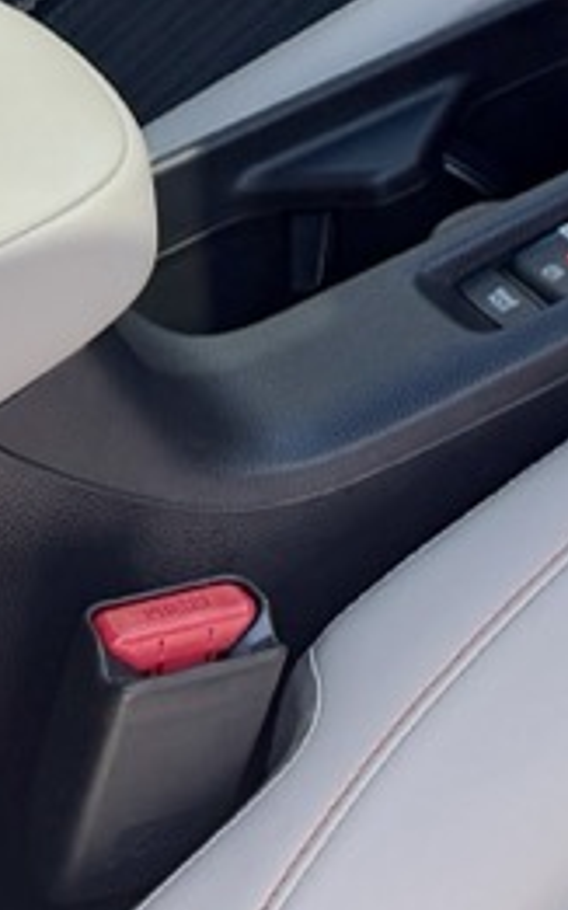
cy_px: -621
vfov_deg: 15.0
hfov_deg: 9.5
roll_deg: +0.4
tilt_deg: -23.1
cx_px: 1307
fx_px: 3098
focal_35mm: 125
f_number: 1.78
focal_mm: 6.76
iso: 100
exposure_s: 1/878
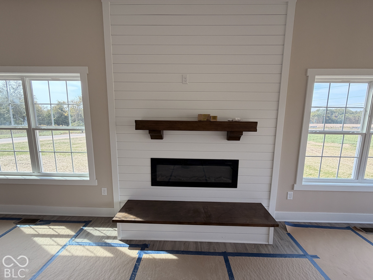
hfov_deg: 102.1
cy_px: 140
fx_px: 151
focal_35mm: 14
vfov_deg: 85.7
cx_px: 186
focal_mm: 2.22
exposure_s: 1/169
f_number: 2.2
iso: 50
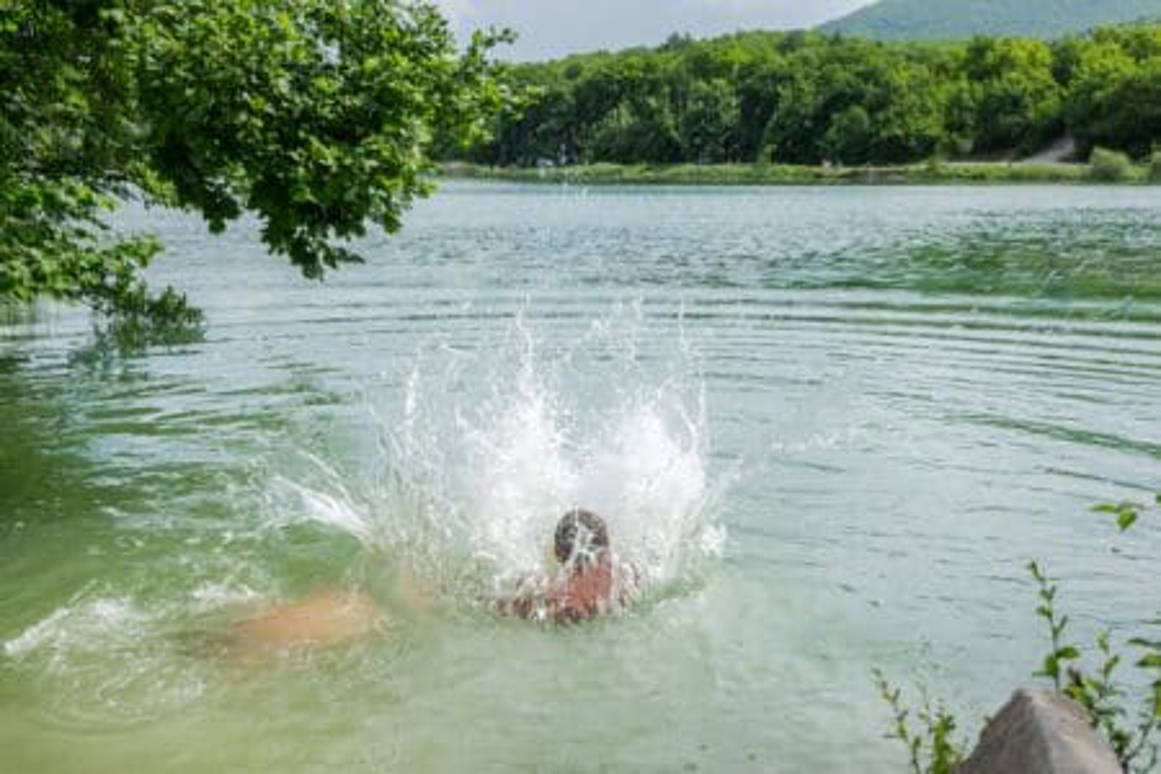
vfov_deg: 34.2
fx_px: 1258
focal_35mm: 39
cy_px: 387
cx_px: 580
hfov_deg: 49.6
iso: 100
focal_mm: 26
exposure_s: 1/250
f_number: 5.6
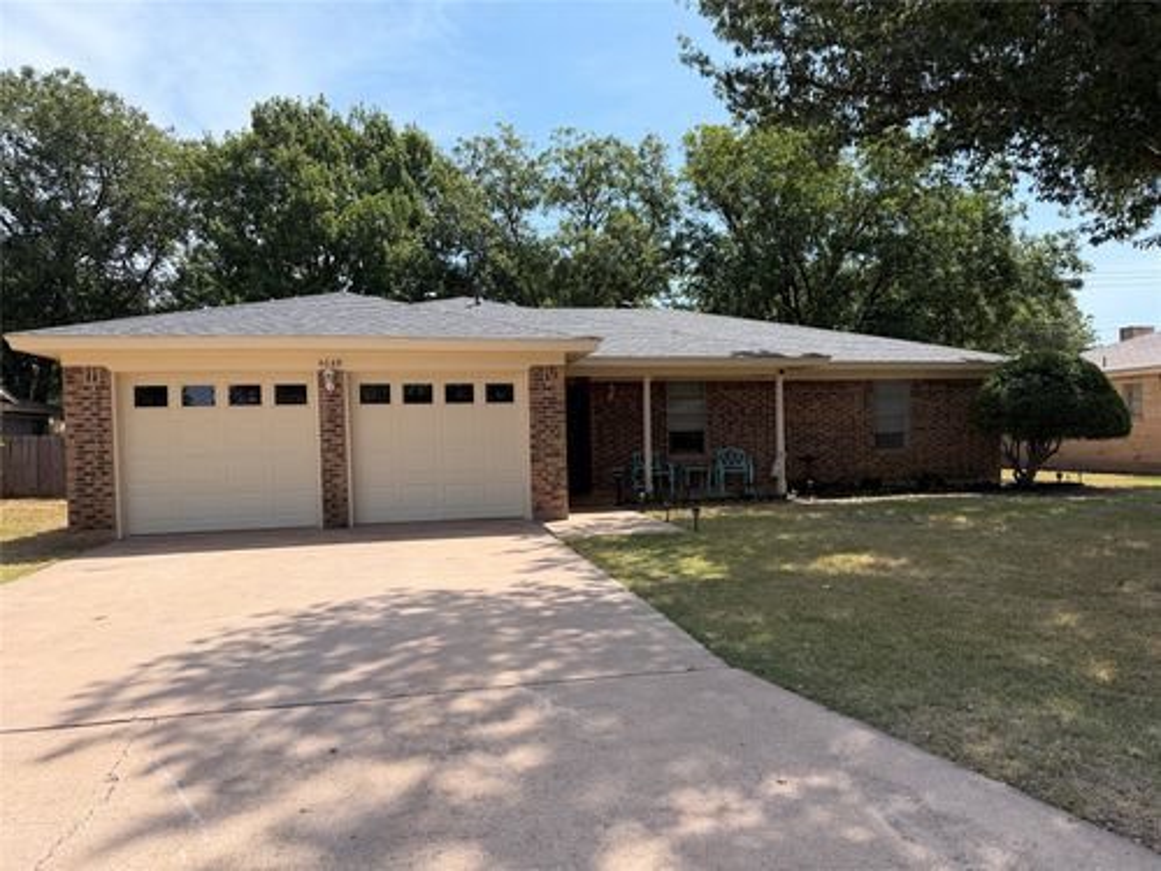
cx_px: 580
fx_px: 805
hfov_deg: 71.6
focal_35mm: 24
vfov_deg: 56.8
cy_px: 436
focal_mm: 6.76
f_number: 1.78
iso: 80
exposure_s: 1/2801
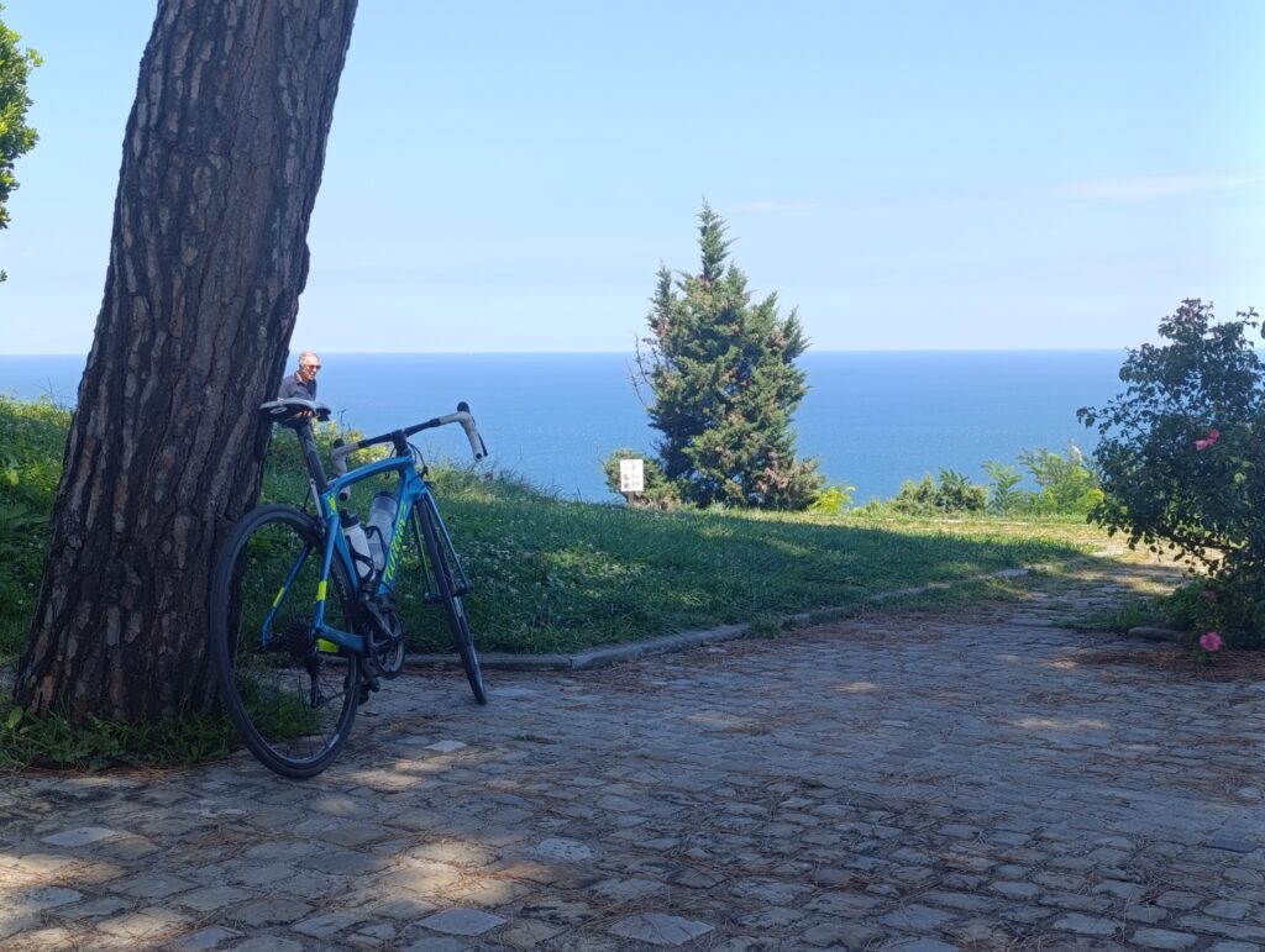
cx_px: 632
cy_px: 476
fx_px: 1683
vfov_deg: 31.6
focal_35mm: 46
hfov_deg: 41.2
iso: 50
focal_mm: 6.14
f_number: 1.6
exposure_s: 1/361
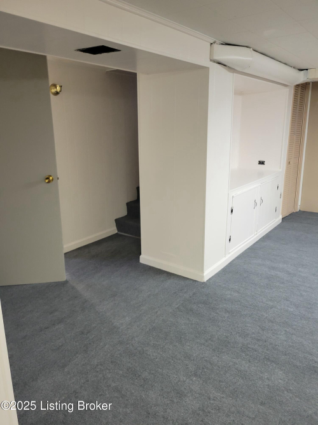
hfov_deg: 53.0
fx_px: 319
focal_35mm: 26
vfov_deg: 67.3
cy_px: 212
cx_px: 159
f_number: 1.8
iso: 200
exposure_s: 1/40
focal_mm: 5.4
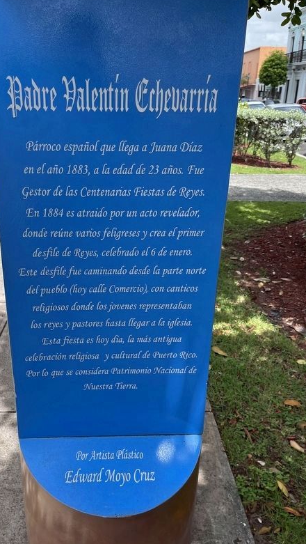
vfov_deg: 66.0
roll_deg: +0.3
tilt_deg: -22.9
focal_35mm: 29
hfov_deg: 39.9
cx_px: 112
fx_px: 418
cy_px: 268
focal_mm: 5.1
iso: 50
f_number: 1.6
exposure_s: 1/1309
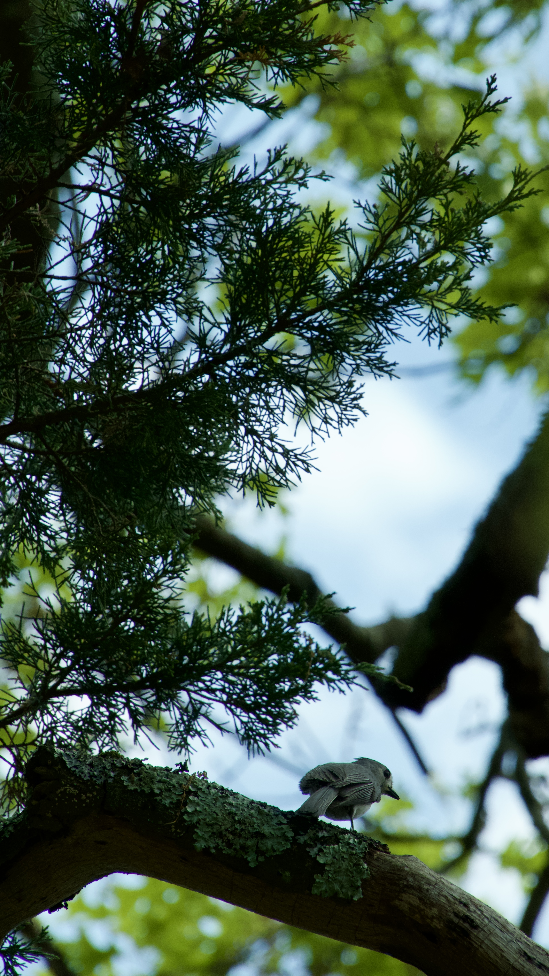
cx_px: 387
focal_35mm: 595
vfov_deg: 3.6
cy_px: 424
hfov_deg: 2.0
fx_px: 15396
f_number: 13
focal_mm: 300
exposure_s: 1/500
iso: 1000
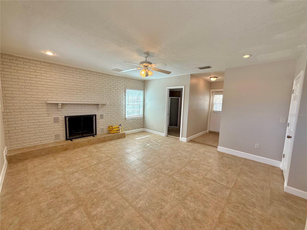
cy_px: 115
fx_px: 124
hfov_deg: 102.1
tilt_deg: -5.1
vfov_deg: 85.7
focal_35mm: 14
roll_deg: -1.0
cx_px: 154
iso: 64
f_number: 2.2
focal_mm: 2.22
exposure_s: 1/126
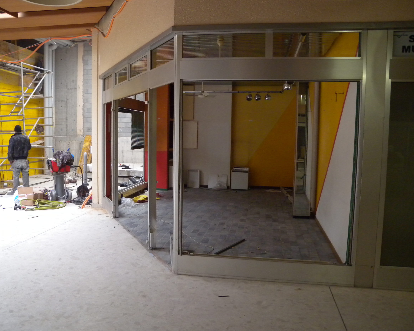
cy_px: 166
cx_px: 194
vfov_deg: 48.5
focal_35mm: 30
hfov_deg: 58.7
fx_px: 368
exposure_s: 1/50
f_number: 2.7
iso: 400
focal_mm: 6
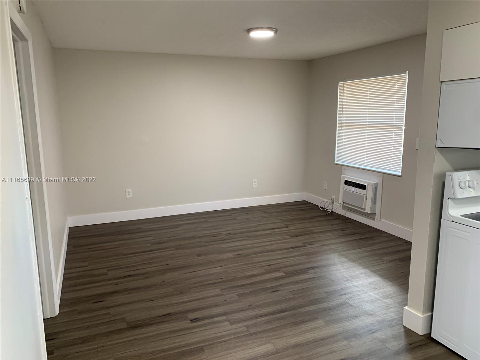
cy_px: 180
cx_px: 240
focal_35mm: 26
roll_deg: +0.0
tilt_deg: -8.8
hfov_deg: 67.3
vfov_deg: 53.1
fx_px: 361
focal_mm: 4.25
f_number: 1.8
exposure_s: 1/60
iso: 160
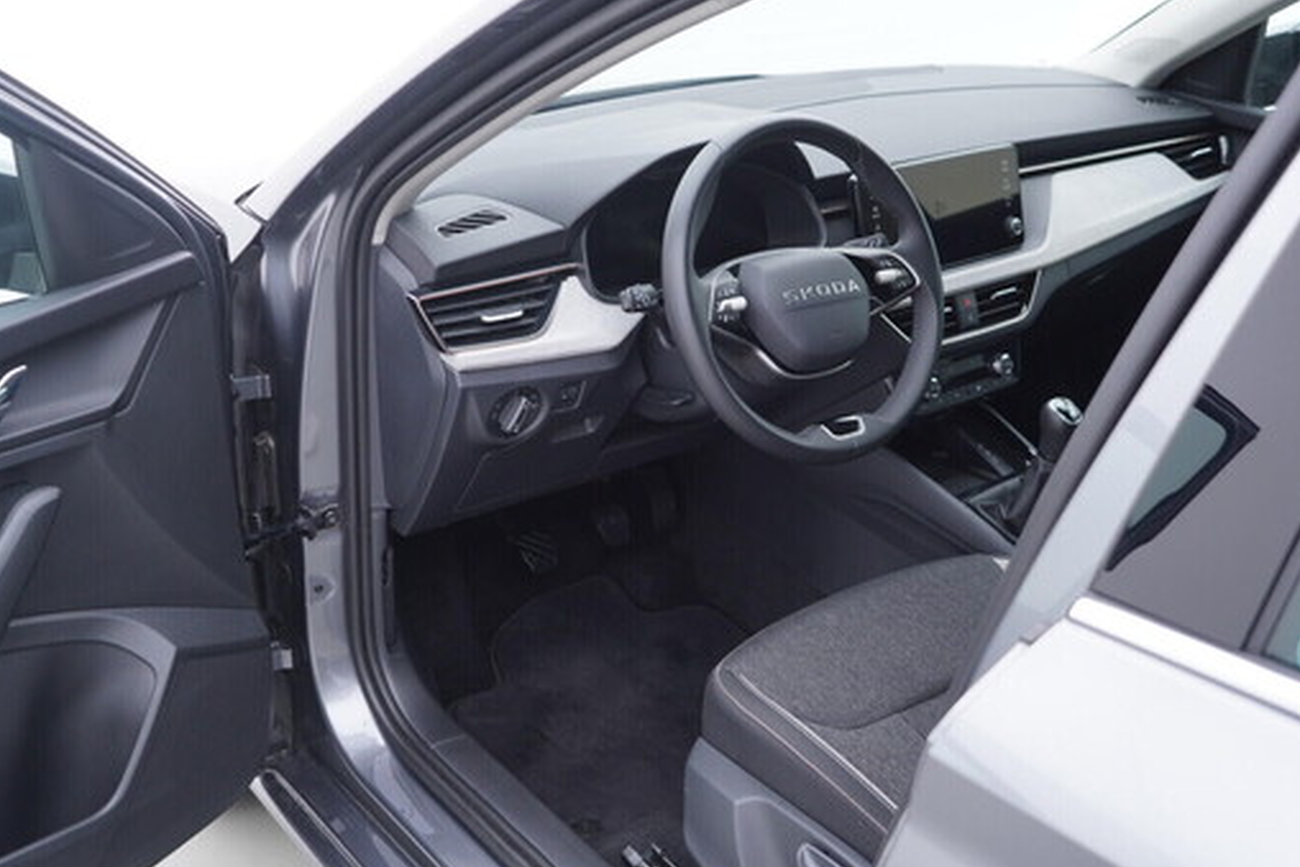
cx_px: 691
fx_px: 1409
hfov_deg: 49.5
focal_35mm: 39
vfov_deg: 34.2
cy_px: 462
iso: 160
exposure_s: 1/40
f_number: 2.8
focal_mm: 24
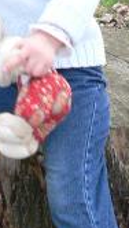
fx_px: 914
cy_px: -60
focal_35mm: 151
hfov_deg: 8.1
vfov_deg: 13.7
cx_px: 30
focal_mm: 6
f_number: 3.7
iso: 80
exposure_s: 1/100
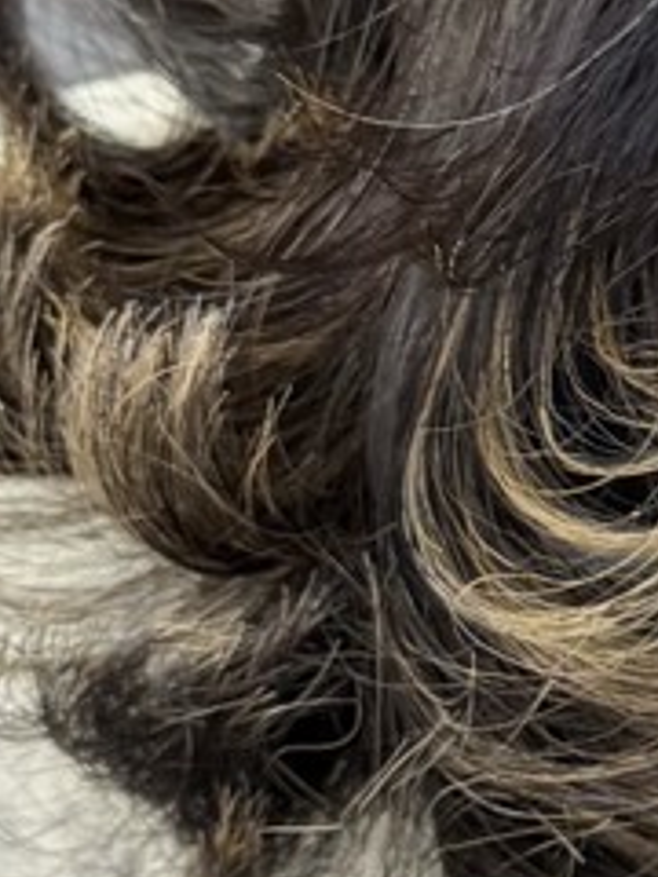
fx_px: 3802
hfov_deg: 9.5
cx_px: 1058
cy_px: 164
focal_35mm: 150
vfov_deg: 13.1
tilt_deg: -22.5
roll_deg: -0.7
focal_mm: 6.76
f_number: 1.78
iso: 125
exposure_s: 1/120
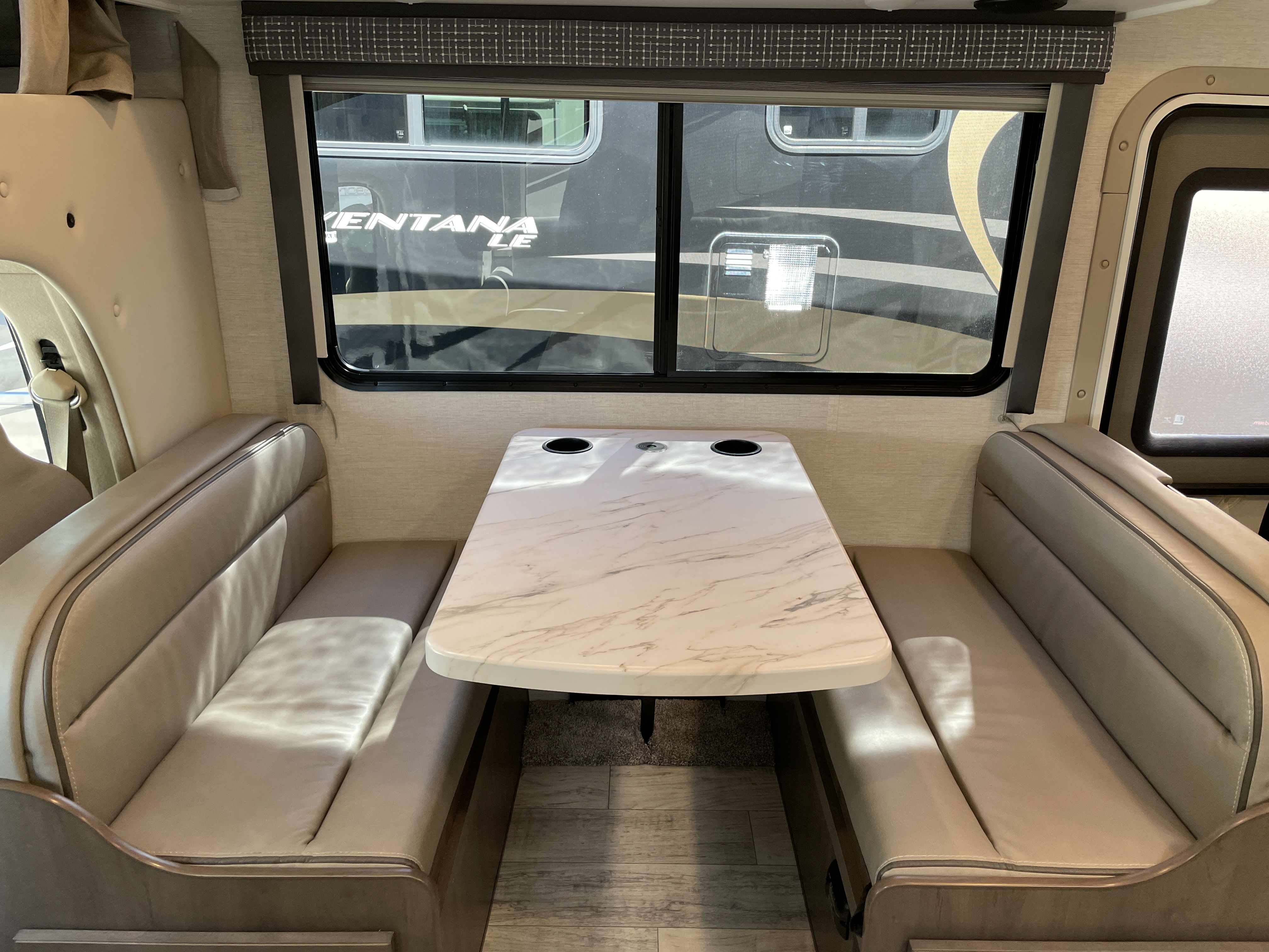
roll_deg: -2.0
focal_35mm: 26
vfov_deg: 53.1
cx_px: 634
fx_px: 953
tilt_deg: -18.0
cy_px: 476
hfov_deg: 67.3
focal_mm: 4.2
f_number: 1.6
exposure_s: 1/121
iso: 125
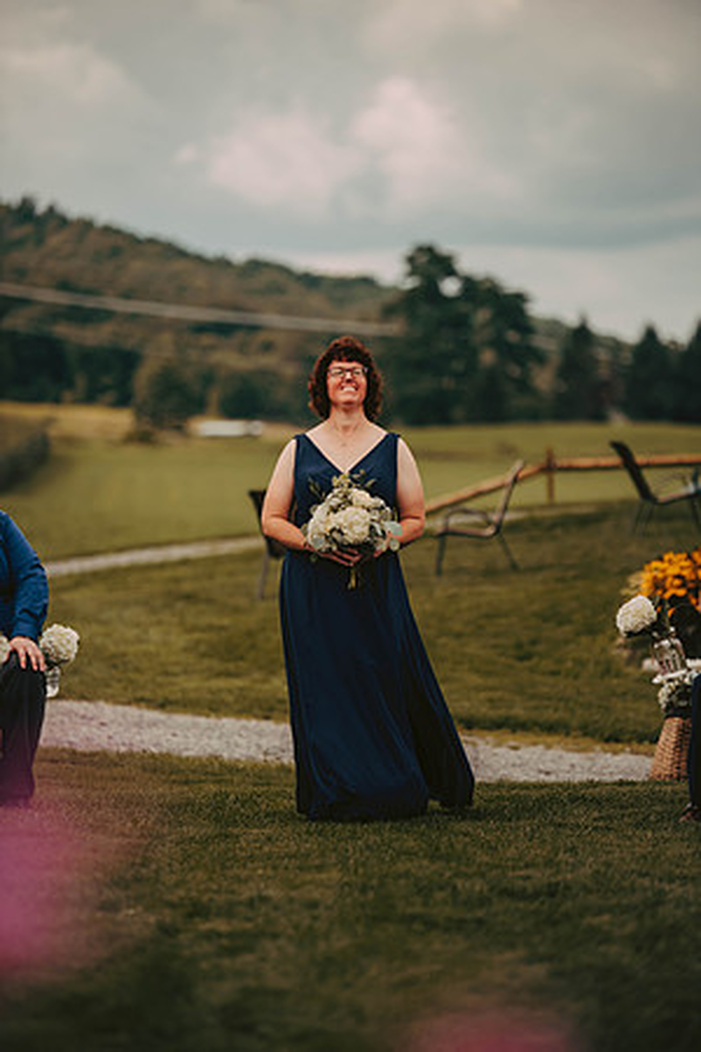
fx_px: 4819
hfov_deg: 8.3
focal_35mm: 165
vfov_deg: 12.5
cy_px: 526
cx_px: 350
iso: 200
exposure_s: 1/2000
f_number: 2.8
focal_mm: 165
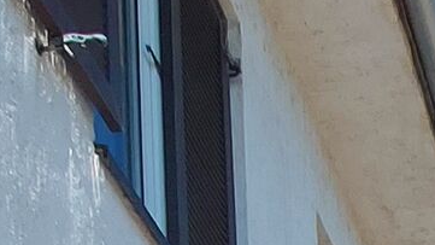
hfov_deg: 17.1
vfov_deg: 7.1
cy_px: 1079
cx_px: 700
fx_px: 1269
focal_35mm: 110
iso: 50
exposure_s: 1/1441
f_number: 2.2
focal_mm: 1.74
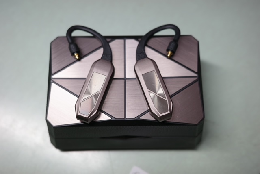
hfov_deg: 48.4
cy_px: 87
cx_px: 130
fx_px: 289
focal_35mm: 40
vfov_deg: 33.5
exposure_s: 1/80
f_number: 2.8
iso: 200
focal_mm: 26
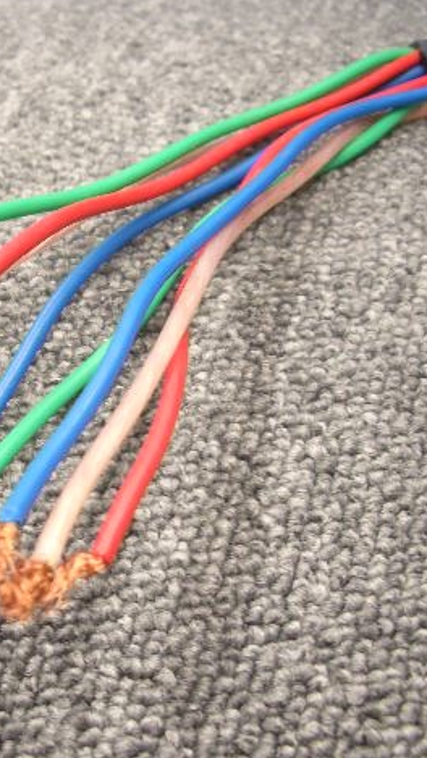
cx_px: 97
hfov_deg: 22.8
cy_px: 383
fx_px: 1046
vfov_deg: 39.9
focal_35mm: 52
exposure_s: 1/10
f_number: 2.6
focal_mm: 5.8
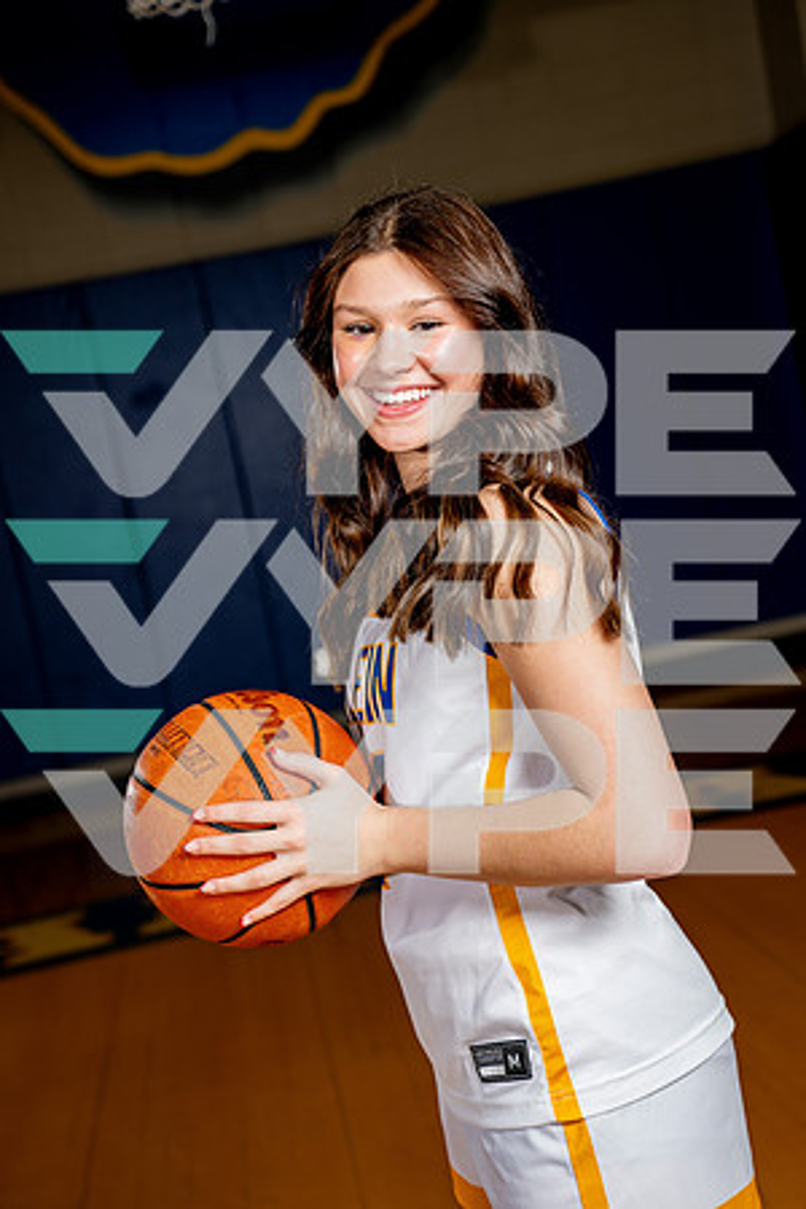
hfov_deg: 22.6
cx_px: 403
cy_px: 604
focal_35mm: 60
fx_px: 2015
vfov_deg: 33.4
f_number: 4
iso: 160
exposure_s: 1/250
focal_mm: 60
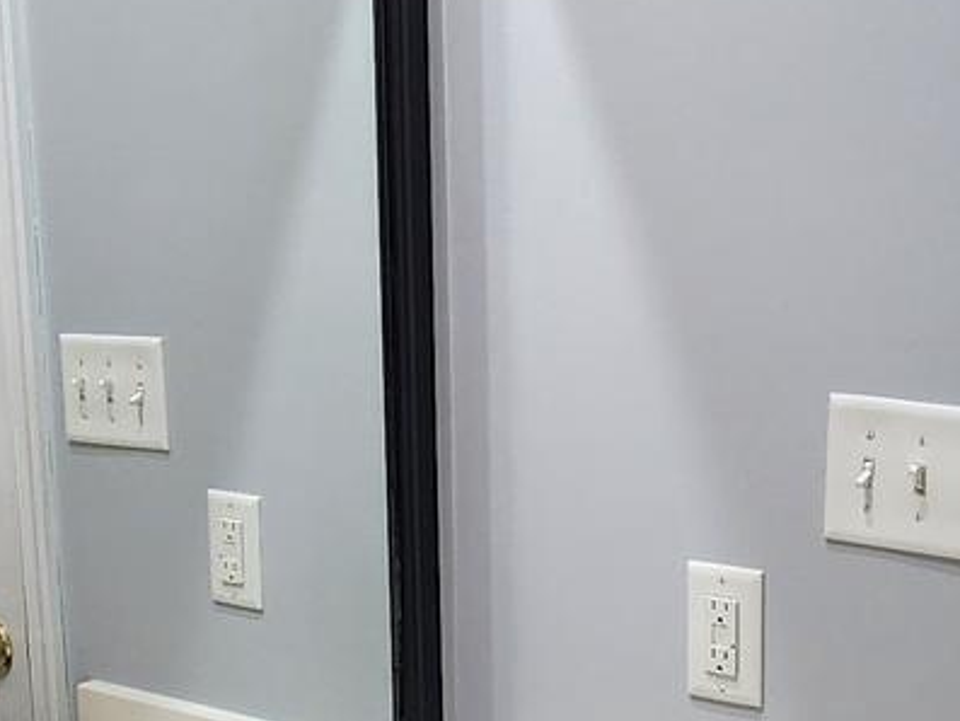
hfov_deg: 28.9
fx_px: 1859
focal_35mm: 67
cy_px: 508
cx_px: 401
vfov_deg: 21.8
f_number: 2.2
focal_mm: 2.2
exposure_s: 1/60
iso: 160
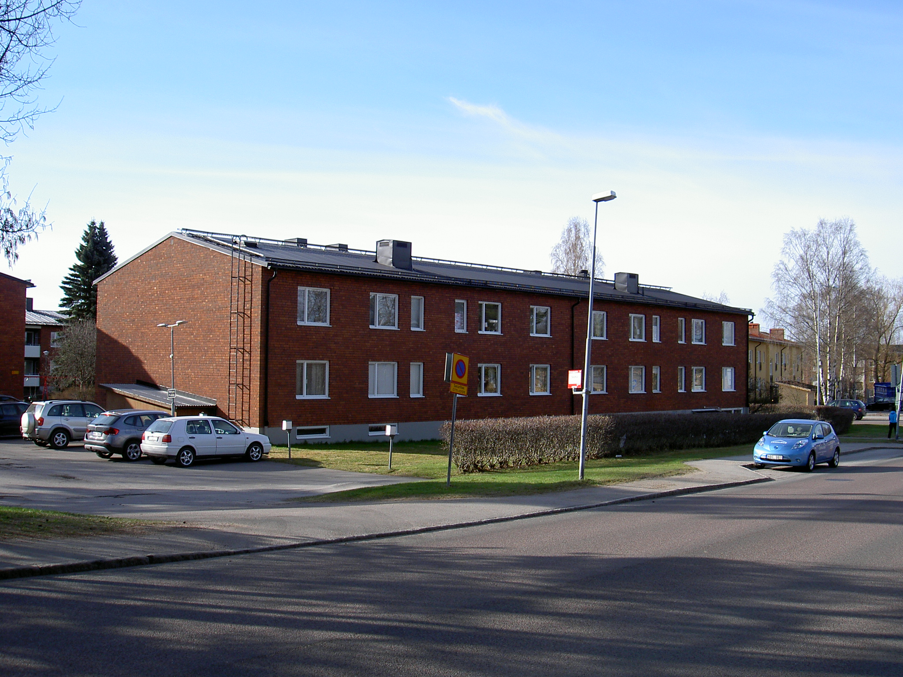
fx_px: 1017
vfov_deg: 36.8
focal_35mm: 39
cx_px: 452
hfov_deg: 47.9
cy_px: 338
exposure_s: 1/200
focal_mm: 8
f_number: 4.7
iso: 100
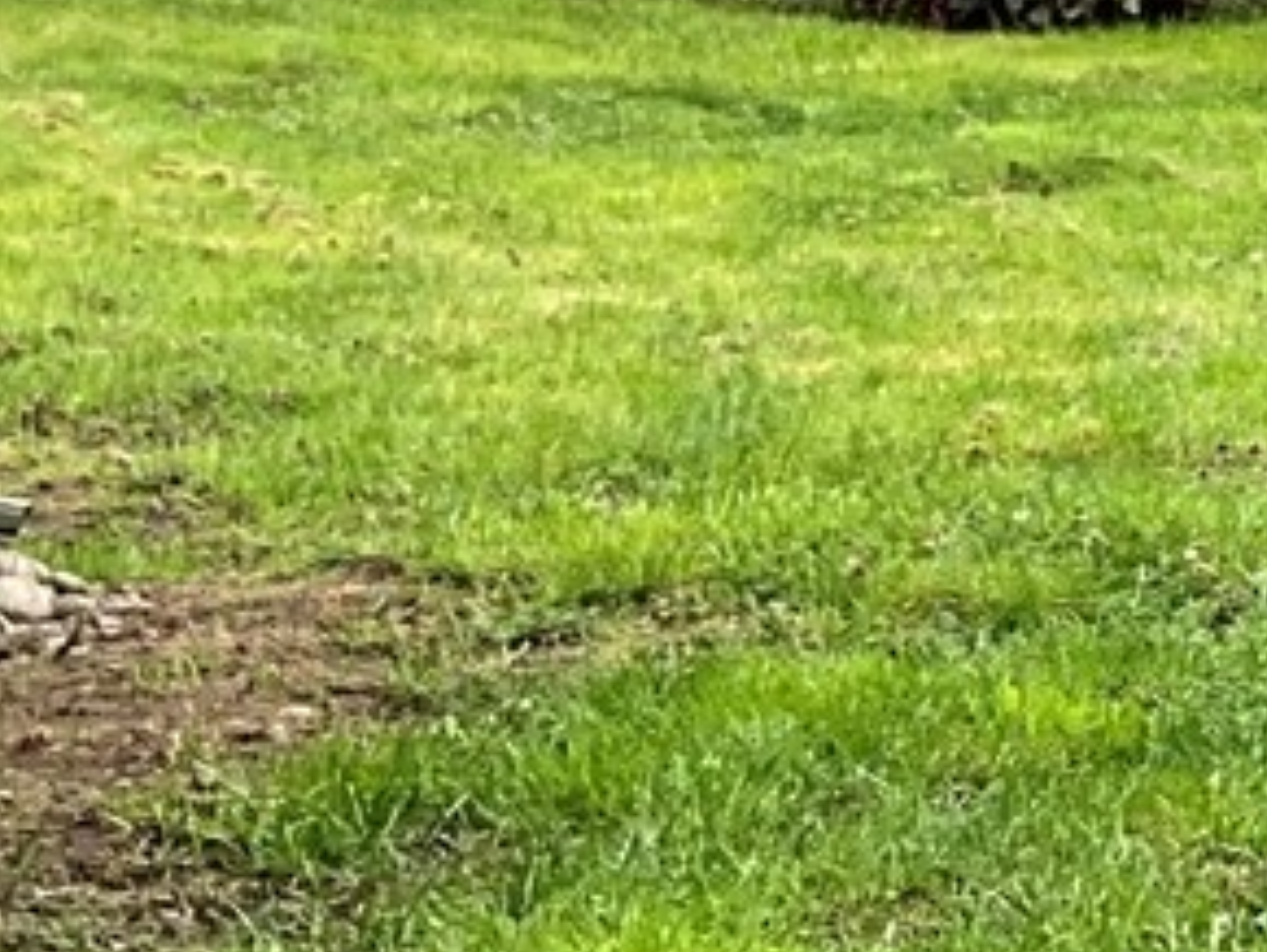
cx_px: 2927
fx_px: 5861
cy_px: 214
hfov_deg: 10.7
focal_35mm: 160
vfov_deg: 9.3
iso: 20
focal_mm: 3
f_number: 1.8
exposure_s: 1/122
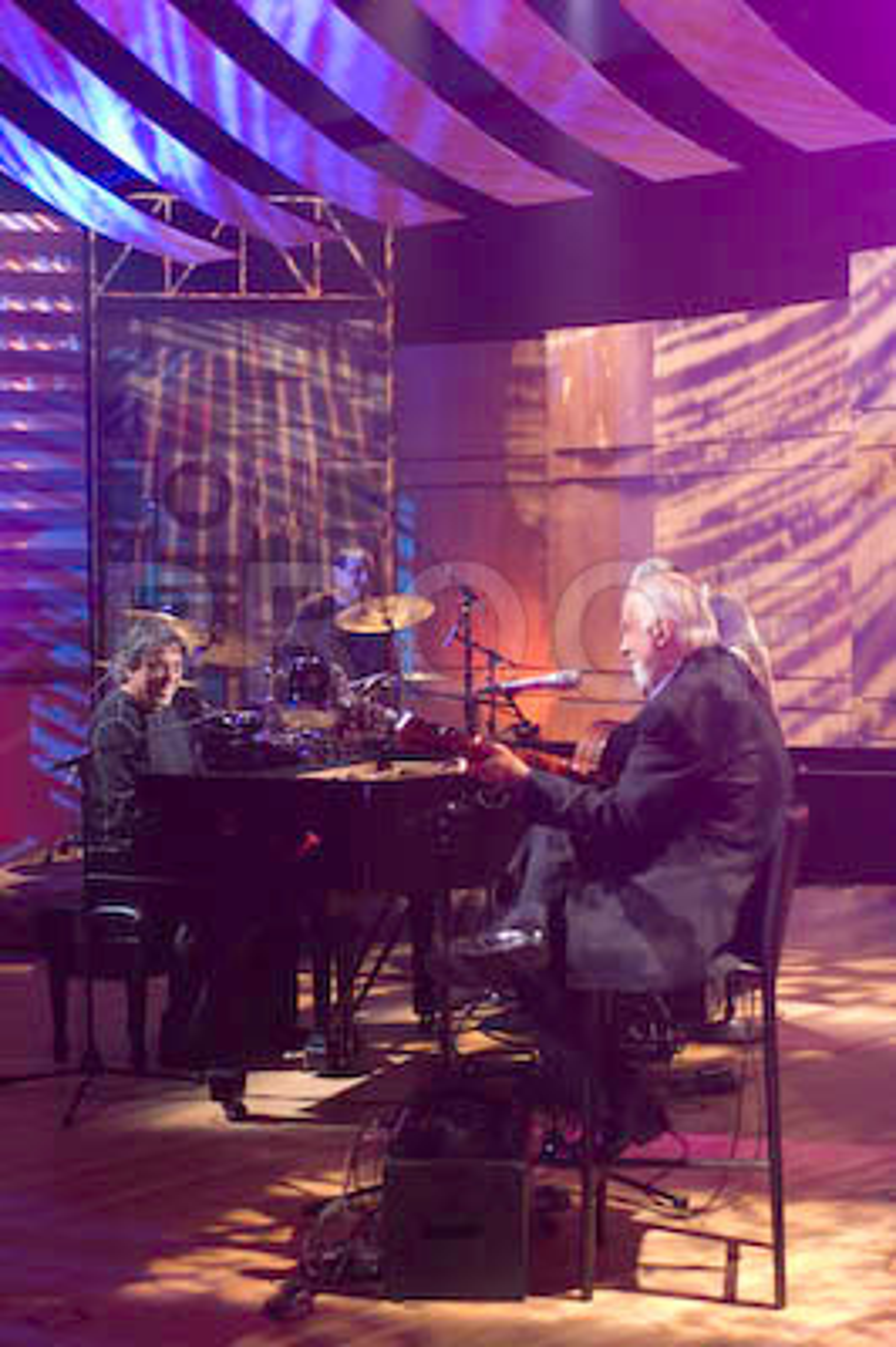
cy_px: 674
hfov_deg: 22.6
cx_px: 448
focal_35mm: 60
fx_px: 2244
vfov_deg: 33.4
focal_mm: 40
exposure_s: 1/60
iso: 800
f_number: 2.8
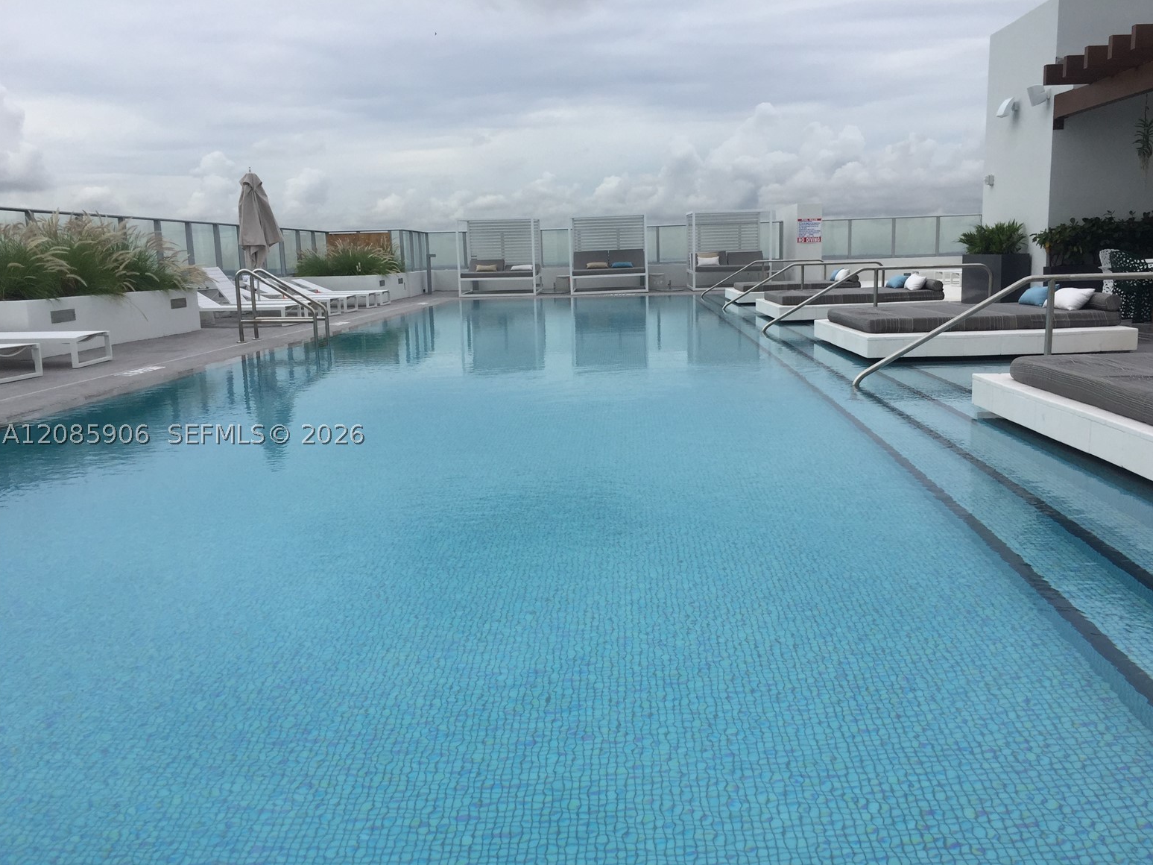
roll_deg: +1.4
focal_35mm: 30
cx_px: 593
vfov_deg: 46.8
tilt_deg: -9.8
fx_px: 999
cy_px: 434
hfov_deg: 60.0
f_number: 2.2
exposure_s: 1/2475
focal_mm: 4.15
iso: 32
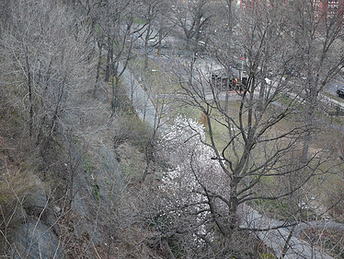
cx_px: 153
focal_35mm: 62
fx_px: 617
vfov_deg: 23.6
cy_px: 106
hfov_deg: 31.1
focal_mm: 20
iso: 200
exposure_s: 1/60
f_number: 1.7
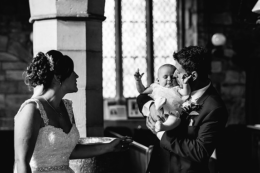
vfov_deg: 15.9
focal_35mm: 86
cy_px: 86
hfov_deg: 23.6
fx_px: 621
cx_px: 130
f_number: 2.8
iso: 2000
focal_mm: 85
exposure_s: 1/200
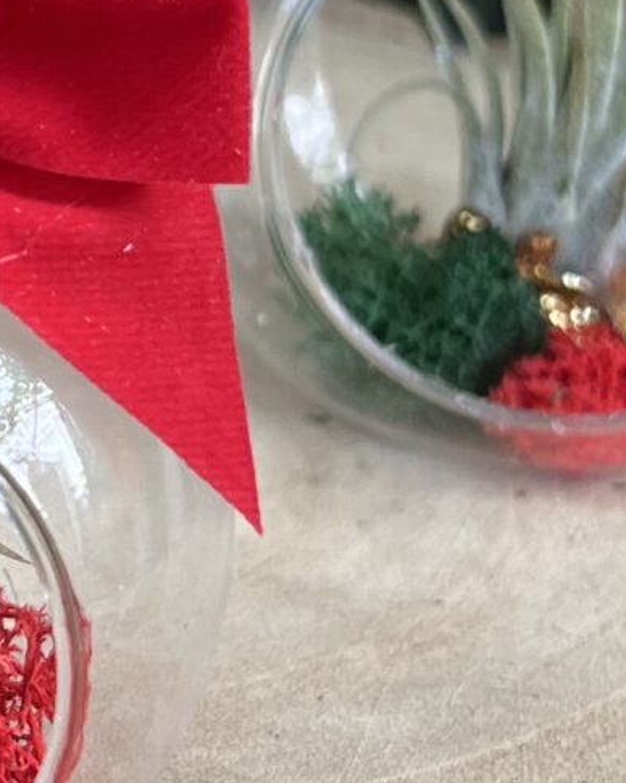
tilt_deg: -16.9
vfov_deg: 14.2
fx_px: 3103
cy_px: 53
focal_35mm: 134
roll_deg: -2.0
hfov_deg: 11.1
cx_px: -289
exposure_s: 1/111
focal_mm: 5.7
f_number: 1.5
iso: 125
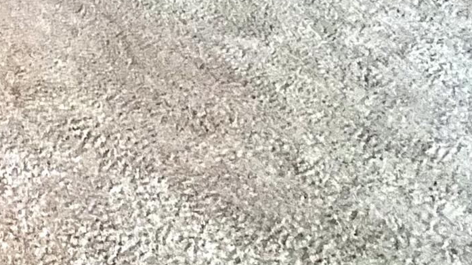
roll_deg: -1.3
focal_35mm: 61
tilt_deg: -1.0
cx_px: -49
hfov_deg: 30.6
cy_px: -416
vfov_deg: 13.2
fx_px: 763
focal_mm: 1.57
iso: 640
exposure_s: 1/60
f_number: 1.8
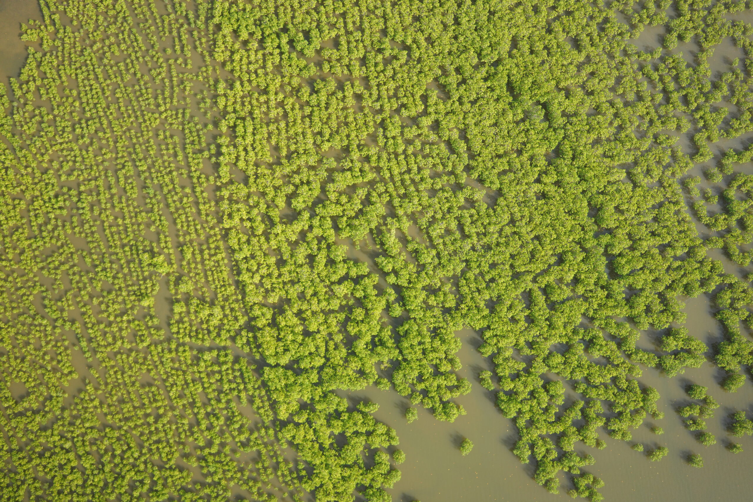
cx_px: 376
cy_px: 251
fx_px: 732
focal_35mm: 35
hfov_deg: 54.4
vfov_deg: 37.9
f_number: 4.5
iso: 1000
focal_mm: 35
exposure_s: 1/2500
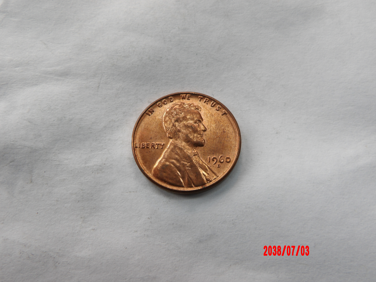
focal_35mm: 34
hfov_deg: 54.0
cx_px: 188
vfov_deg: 41.8
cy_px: 141
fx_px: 369
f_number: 4.5
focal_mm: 6.2
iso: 100
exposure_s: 1/34
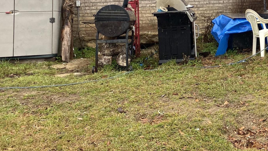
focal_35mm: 63
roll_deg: +2.6
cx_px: 291
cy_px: -14
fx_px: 448
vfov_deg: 18.4
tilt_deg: -1.1
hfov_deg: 30.1
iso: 32
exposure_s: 1/495
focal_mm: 4.25
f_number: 1.8
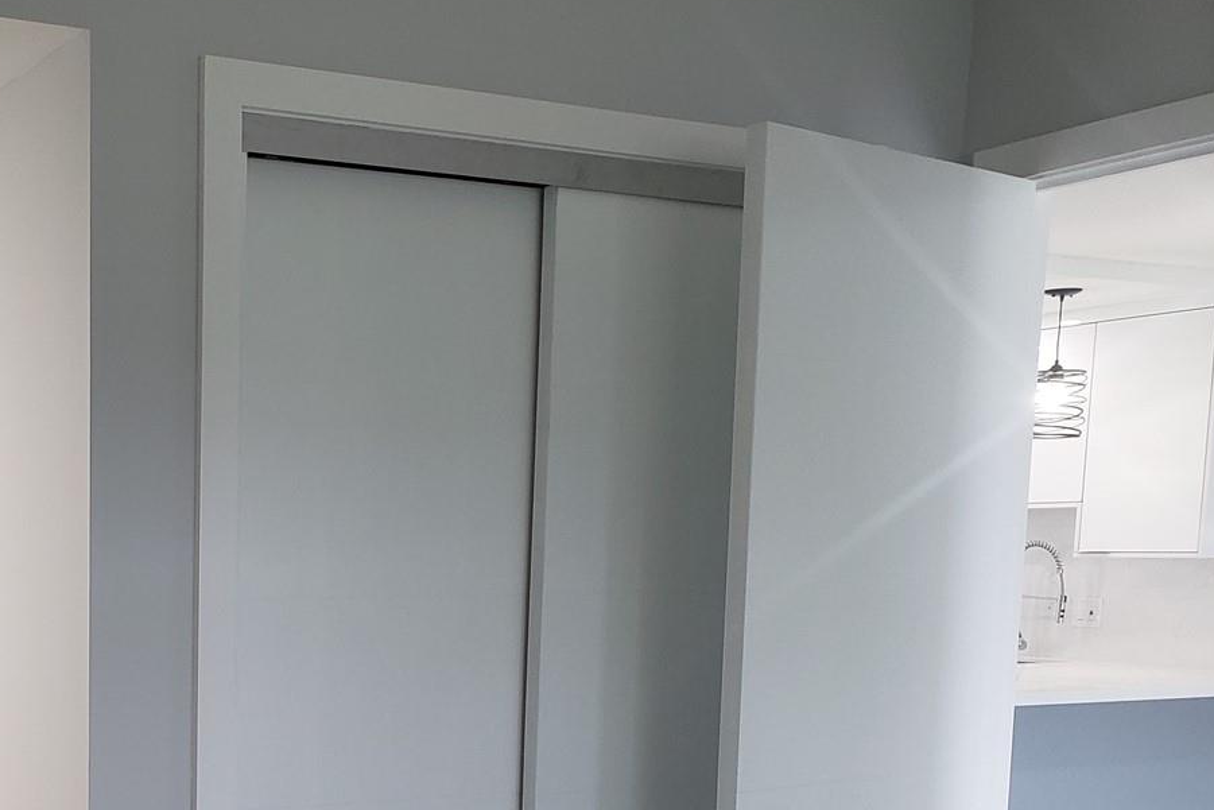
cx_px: 151
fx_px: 1619
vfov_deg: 27.0
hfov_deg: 38.6
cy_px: 745
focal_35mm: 48
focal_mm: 4.3
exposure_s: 1/60
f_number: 2.4
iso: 160
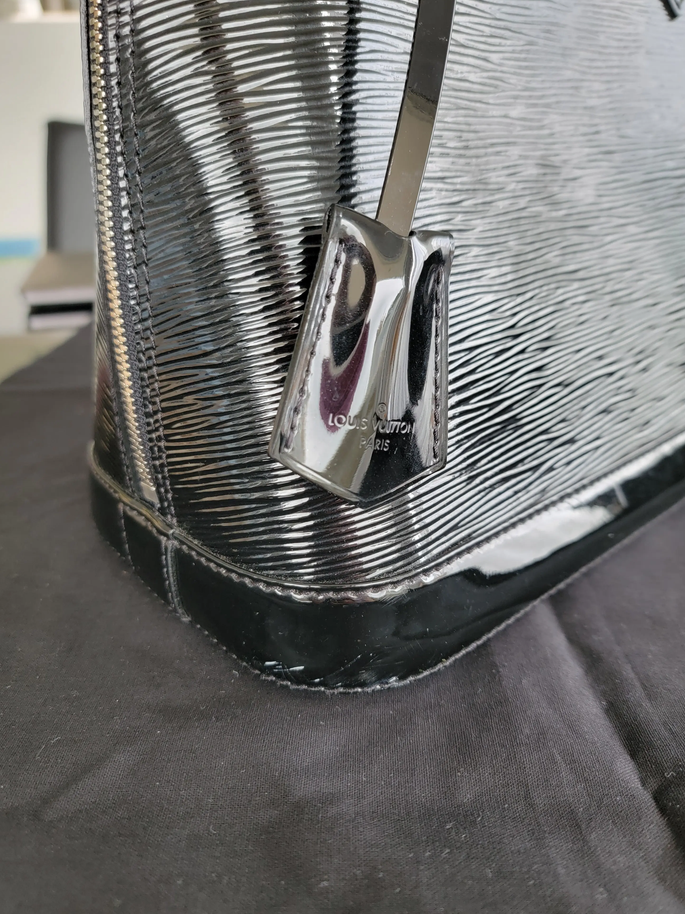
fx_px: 660
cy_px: 466
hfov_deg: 54.9
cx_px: 343
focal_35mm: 25
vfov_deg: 69.4
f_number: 1.8
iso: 320
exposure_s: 1/120
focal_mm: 6.7
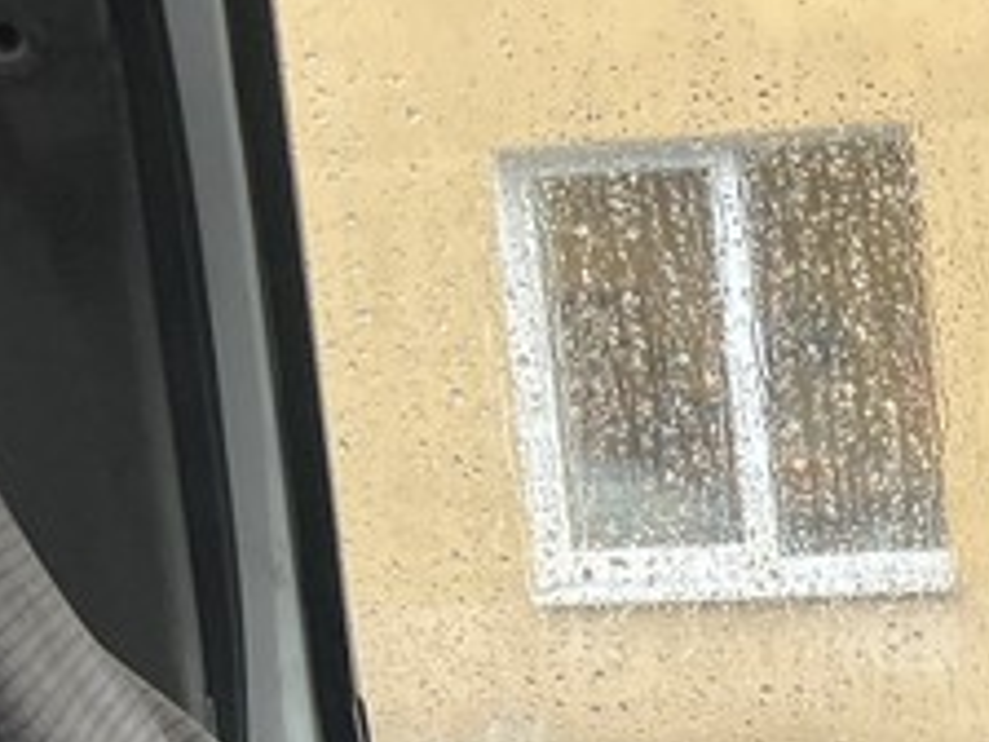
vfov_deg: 11.6
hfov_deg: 15.2
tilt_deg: -16.3
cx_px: 1506
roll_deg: +2.9
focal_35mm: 119
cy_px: 1325
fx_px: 3400
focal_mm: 5.7
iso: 100
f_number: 1.5
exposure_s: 1/121
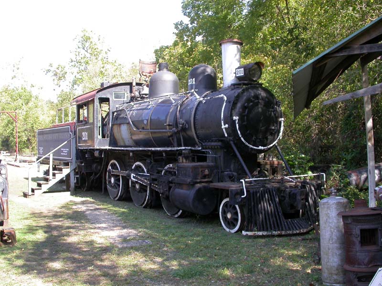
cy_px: 143
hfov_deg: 49.0
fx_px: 419
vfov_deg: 37.7
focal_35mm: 38
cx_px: 191
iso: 100
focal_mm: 7.85
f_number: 4.7
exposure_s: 1/105
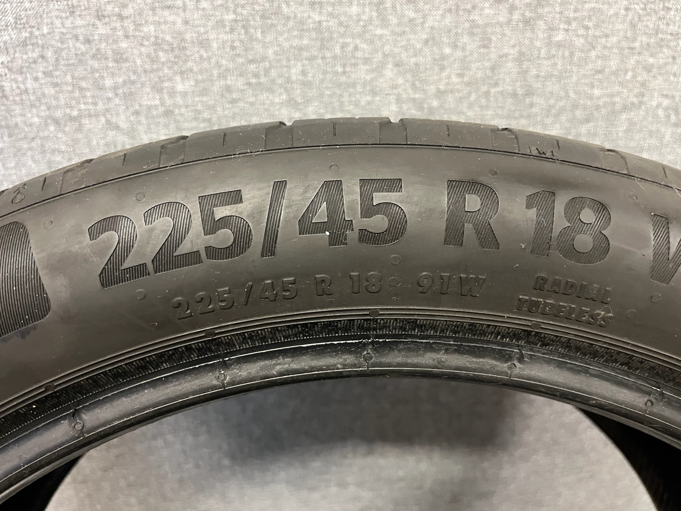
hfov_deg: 67.3
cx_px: 340
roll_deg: +1.5
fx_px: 511
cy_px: 256
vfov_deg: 53.1
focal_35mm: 26
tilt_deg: -33.0
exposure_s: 1/33
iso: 500
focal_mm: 5.1
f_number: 1.6
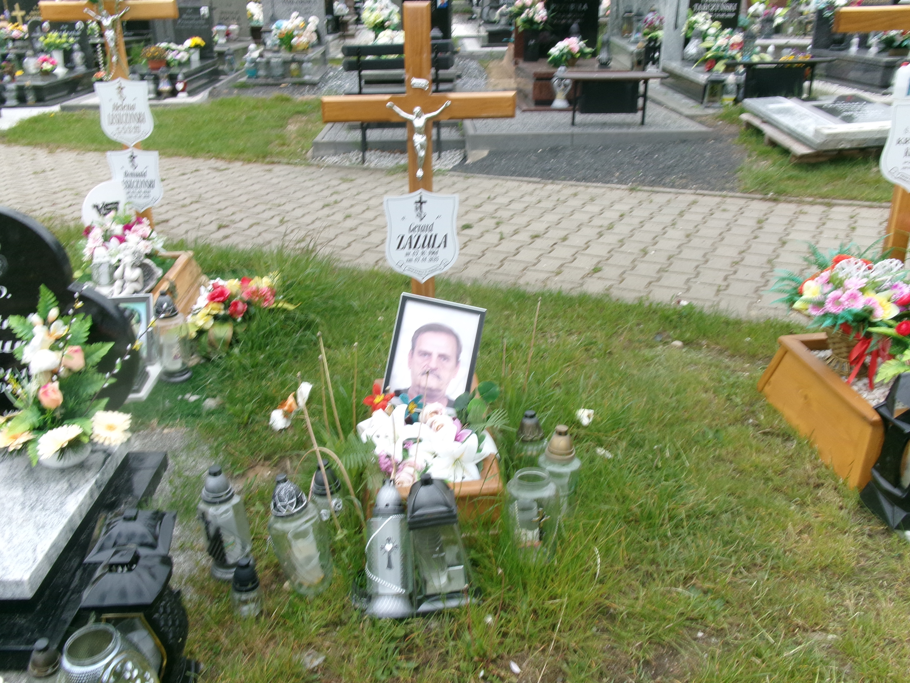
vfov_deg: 45.4
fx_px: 815
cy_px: 340
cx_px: 427
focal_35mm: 31
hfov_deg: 58.3
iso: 100
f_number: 10.8
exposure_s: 1/38
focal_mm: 5.1
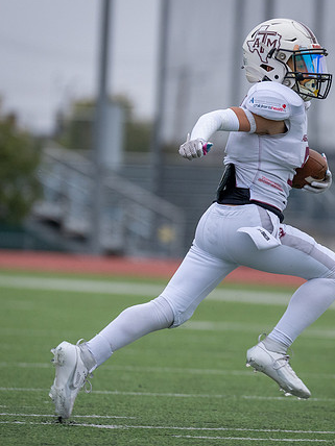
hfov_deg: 2.7
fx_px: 7161
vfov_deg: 3.6
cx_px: 320
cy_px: 245
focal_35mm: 555
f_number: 2.8
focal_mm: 200
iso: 640
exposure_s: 1/1250
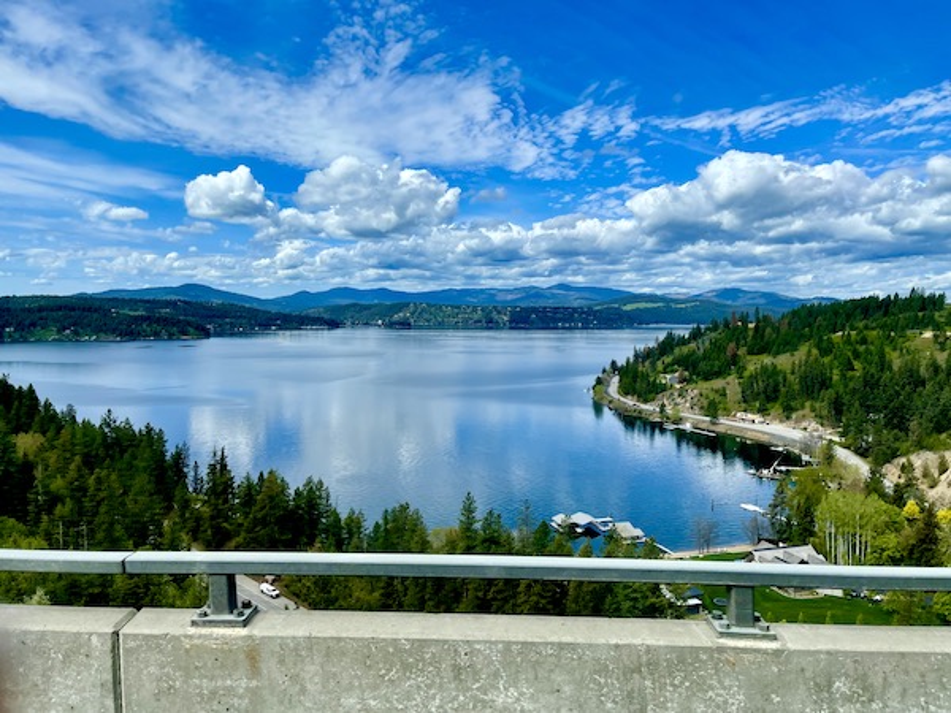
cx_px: 476
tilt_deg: -4.8
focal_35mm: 26
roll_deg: +0.9
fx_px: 714
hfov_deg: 67.3
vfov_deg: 53.1
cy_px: 356
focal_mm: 5.1
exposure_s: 1/4348
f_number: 1.6
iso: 32
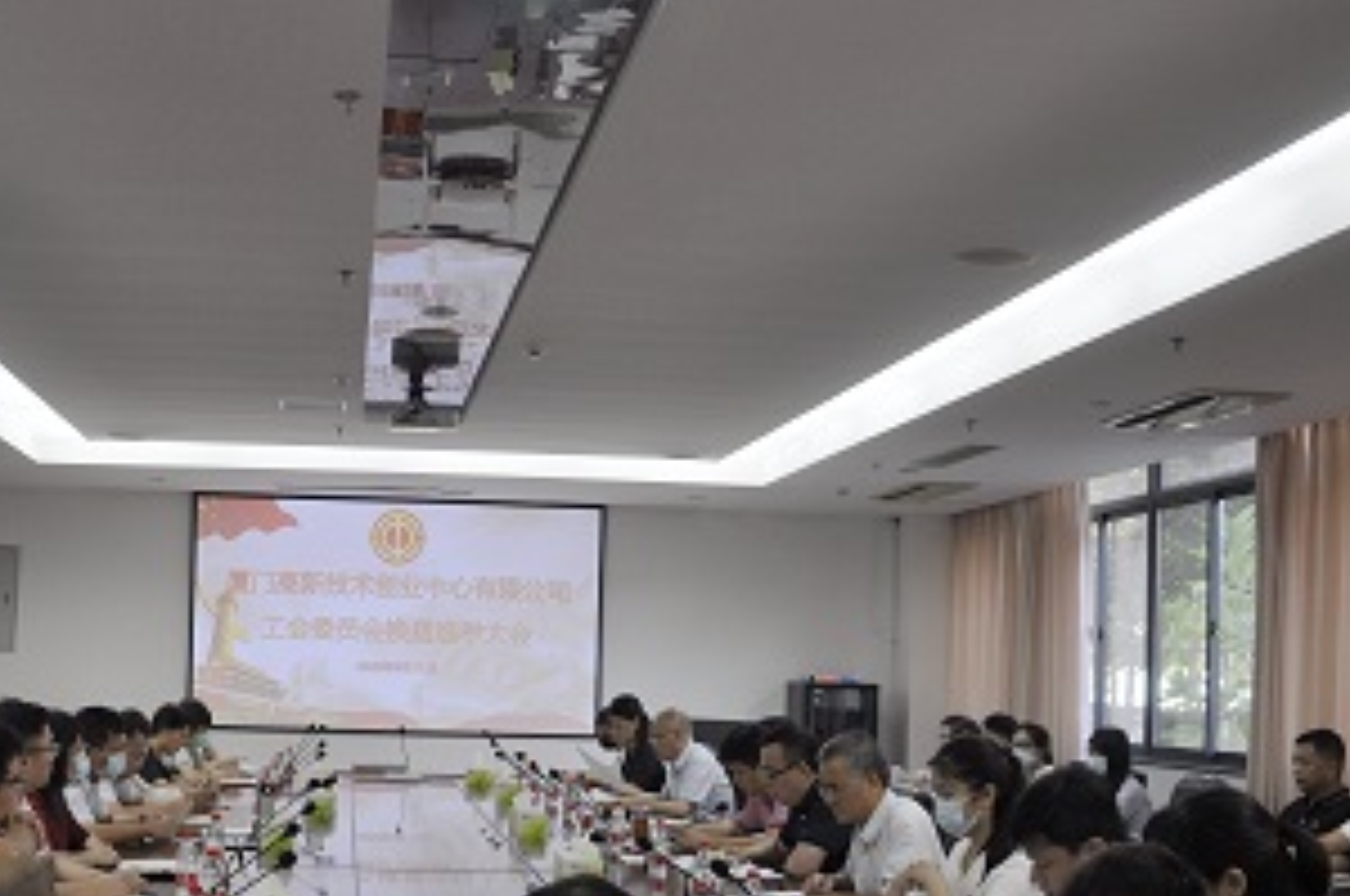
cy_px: 639
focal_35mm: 45
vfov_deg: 29.4
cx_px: 414
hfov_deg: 42.9
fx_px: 1685
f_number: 3.5
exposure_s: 1/50
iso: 320
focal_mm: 18
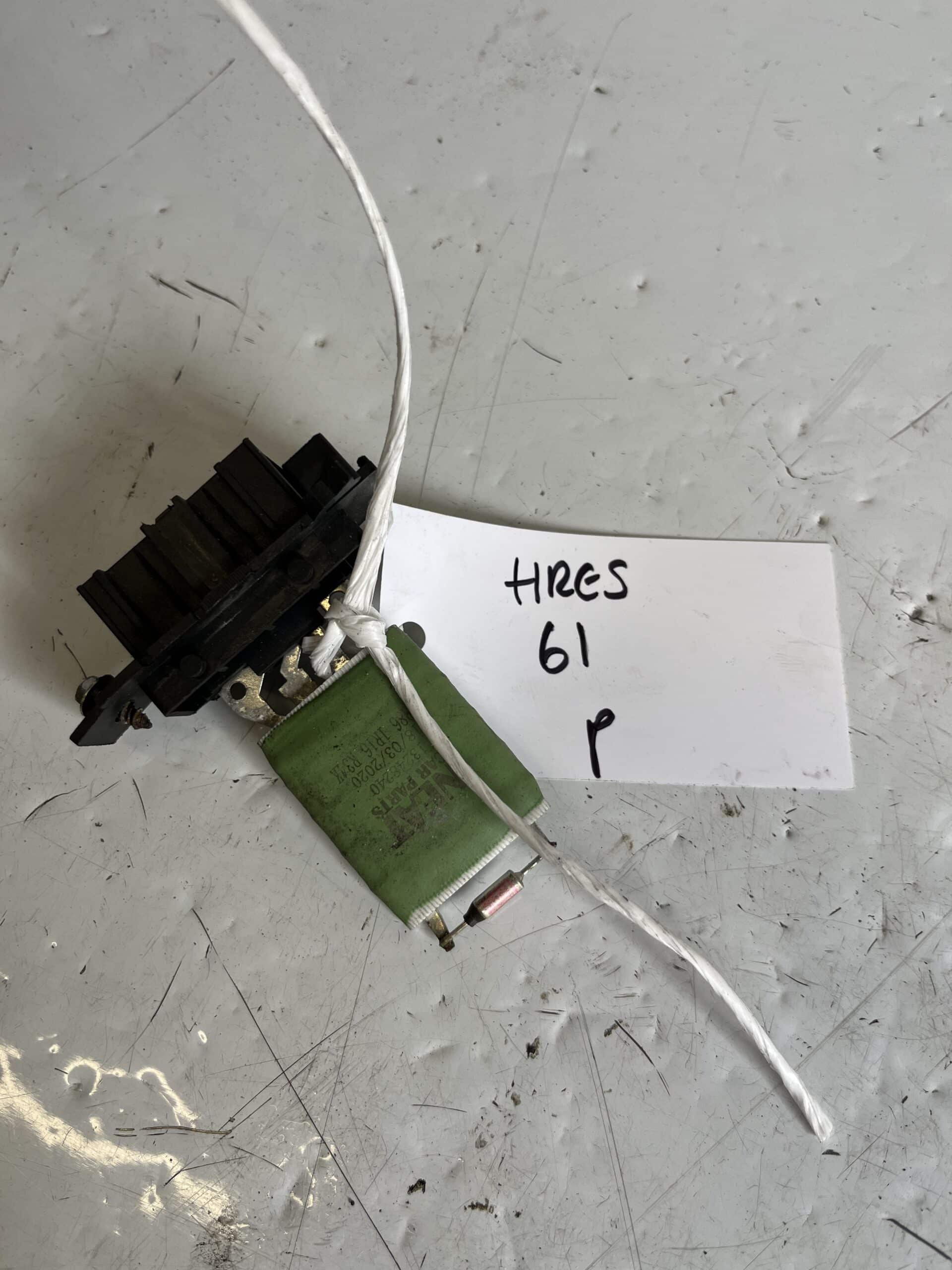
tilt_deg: -66.9
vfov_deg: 67.3
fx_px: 953
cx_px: 476
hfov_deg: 53.1
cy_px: 635
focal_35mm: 26
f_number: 1.6
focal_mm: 5.1
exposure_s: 1/242
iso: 40
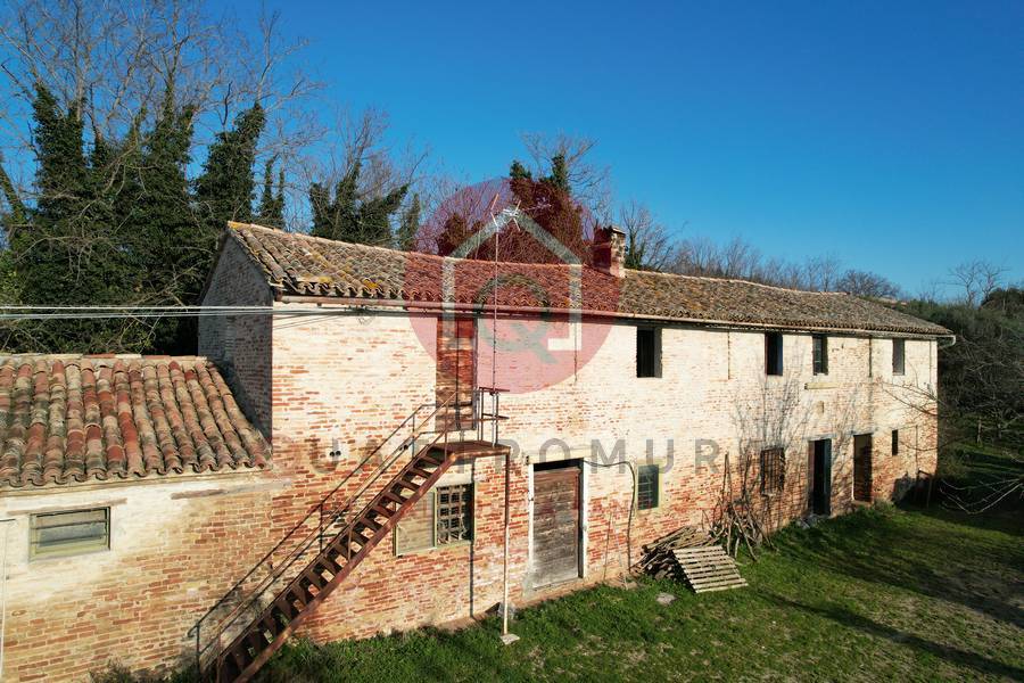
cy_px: 342
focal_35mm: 22
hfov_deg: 78.6
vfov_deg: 57.2
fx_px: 626
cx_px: 512
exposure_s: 1/2000
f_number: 2.8
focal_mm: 8.38
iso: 100
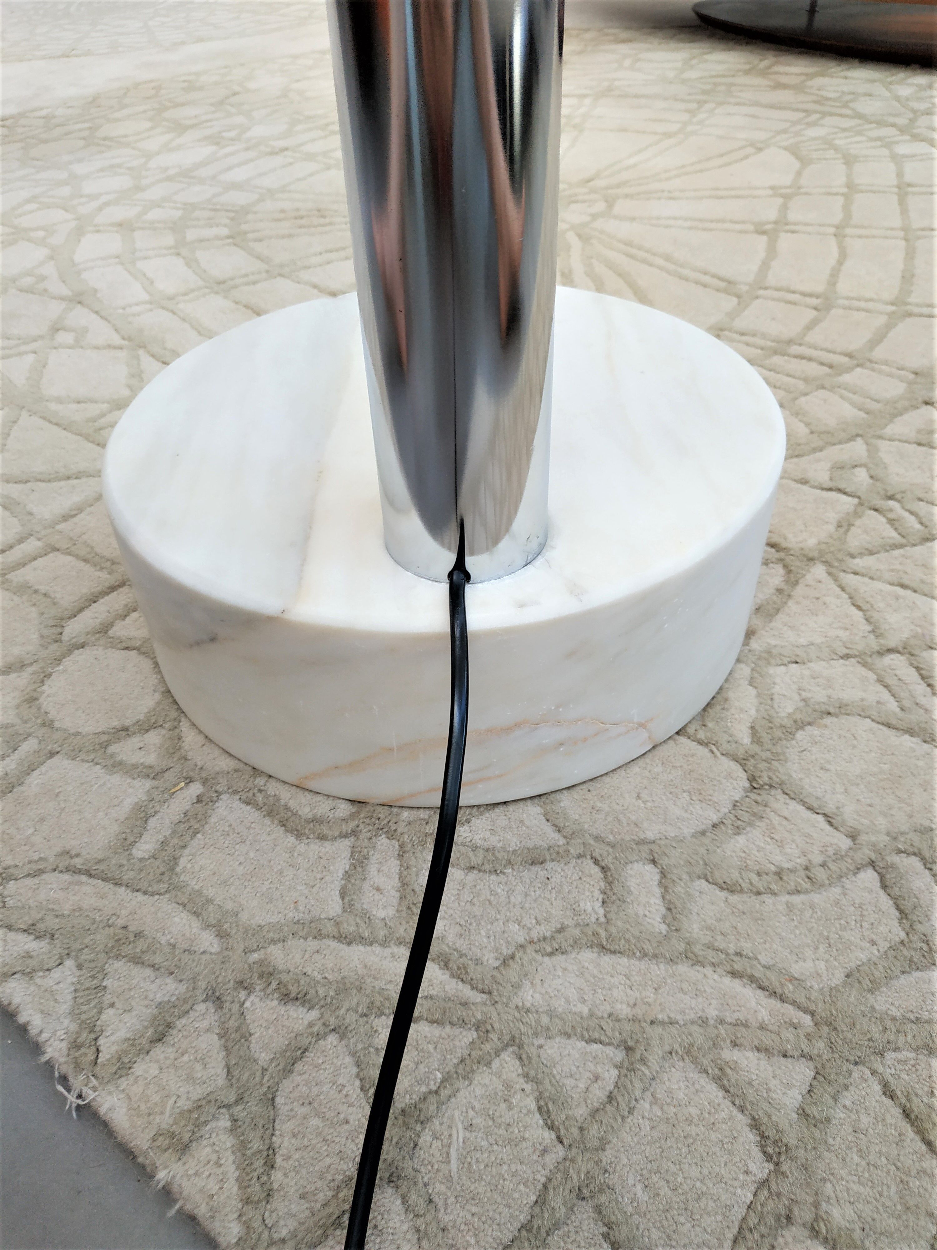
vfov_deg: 71.6
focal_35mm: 24
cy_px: 625
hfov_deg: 56.8
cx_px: 468
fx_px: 866
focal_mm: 3.94
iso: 200
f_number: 1.9
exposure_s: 1/33
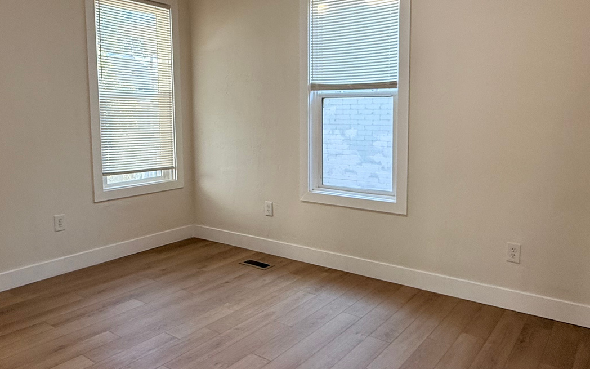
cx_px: 298
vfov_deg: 43.0
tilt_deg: -5.1
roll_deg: -0.6
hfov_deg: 64.6
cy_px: 158
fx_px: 466
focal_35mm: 29
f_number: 2.2
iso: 100
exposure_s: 1/120
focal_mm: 2.22
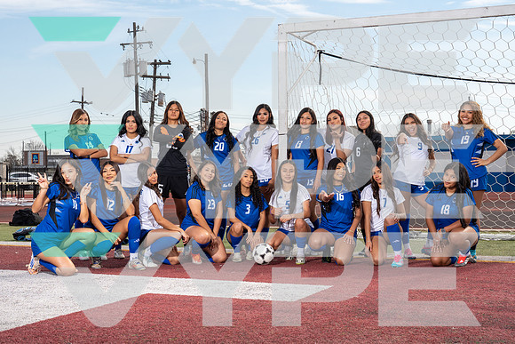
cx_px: 252
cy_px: 181
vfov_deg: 24.7
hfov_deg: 36.3
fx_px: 785
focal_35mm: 55
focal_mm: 52
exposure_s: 1/200
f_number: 9
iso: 100
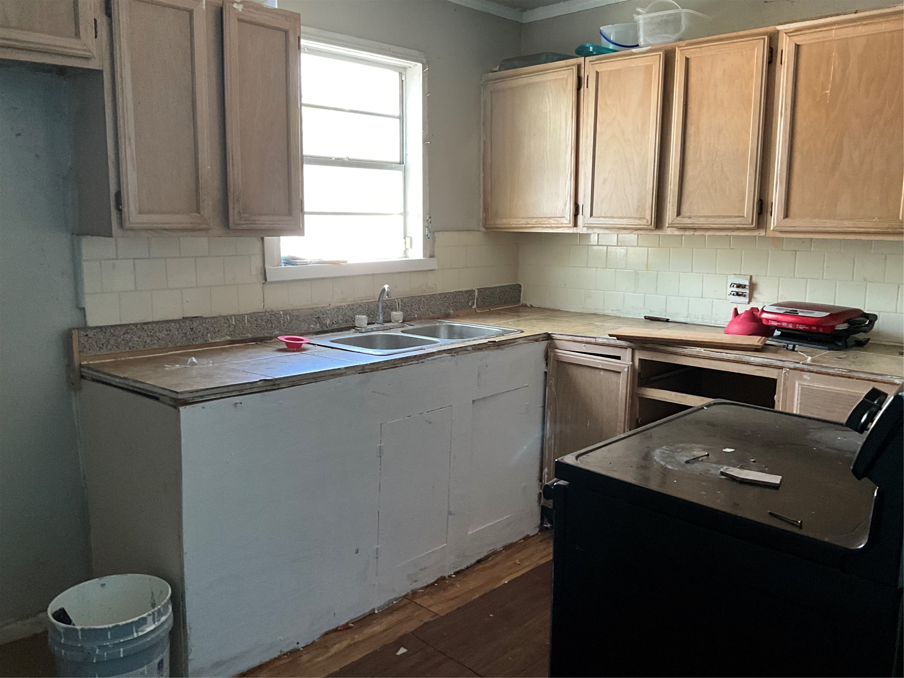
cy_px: 339
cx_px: 452
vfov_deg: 48.2
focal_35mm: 29
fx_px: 757
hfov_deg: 61.7
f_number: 1.8
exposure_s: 1/60
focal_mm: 3
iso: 250
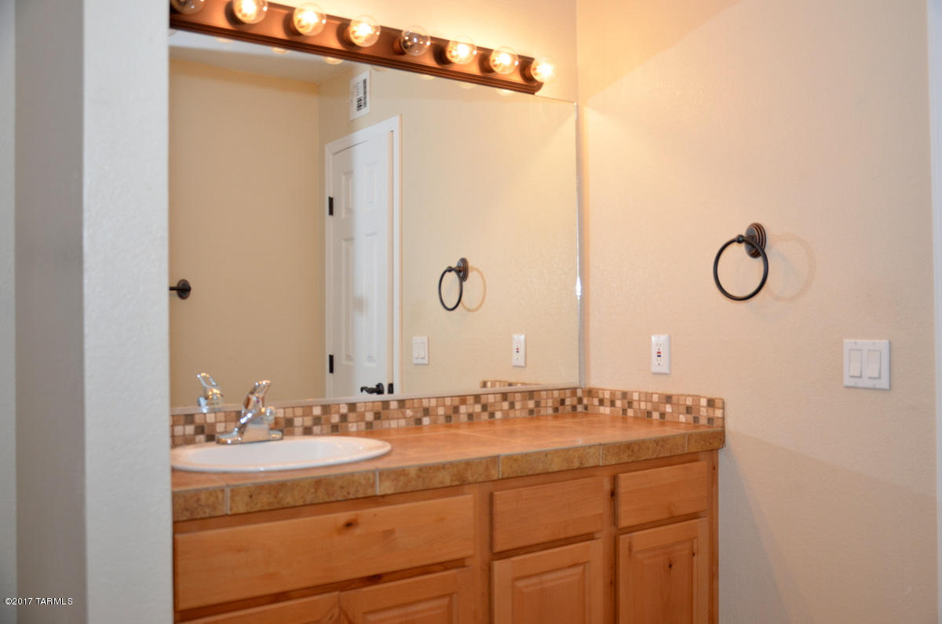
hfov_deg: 57.3
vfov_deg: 39.8
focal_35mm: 33
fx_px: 862
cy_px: 312
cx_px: 471
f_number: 4
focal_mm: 22
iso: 250
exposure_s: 1/60
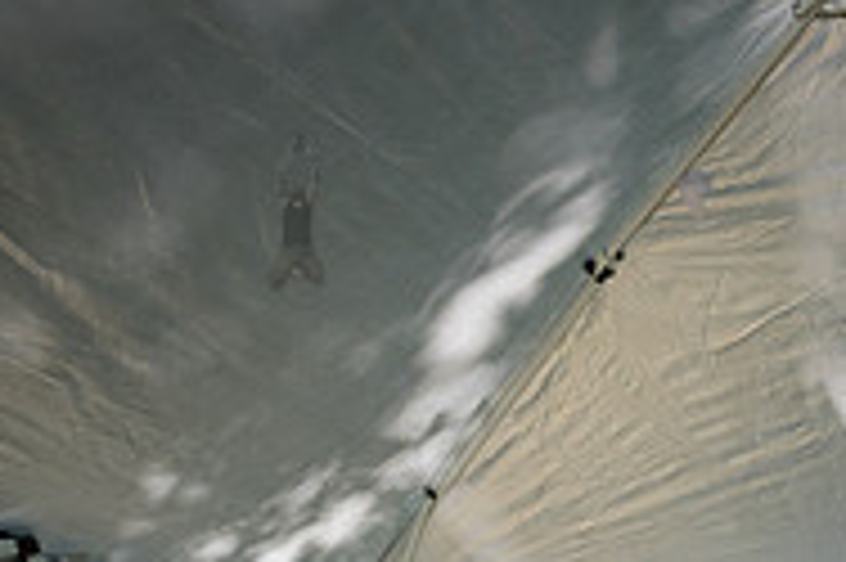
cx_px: 1166
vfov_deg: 16.3
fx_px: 1784
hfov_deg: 23.0
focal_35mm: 76
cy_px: 861
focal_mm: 24
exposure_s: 1/640
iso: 800
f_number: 3.5
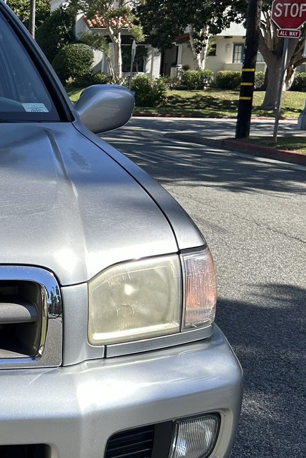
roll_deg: -0.6
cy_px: 237
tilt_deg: -10.7
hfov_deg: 19.0
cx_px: -134
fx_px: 816
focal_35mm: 64
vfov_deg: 31.4
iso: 50
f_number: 1.5
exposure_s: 1/2252
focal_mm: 5.7
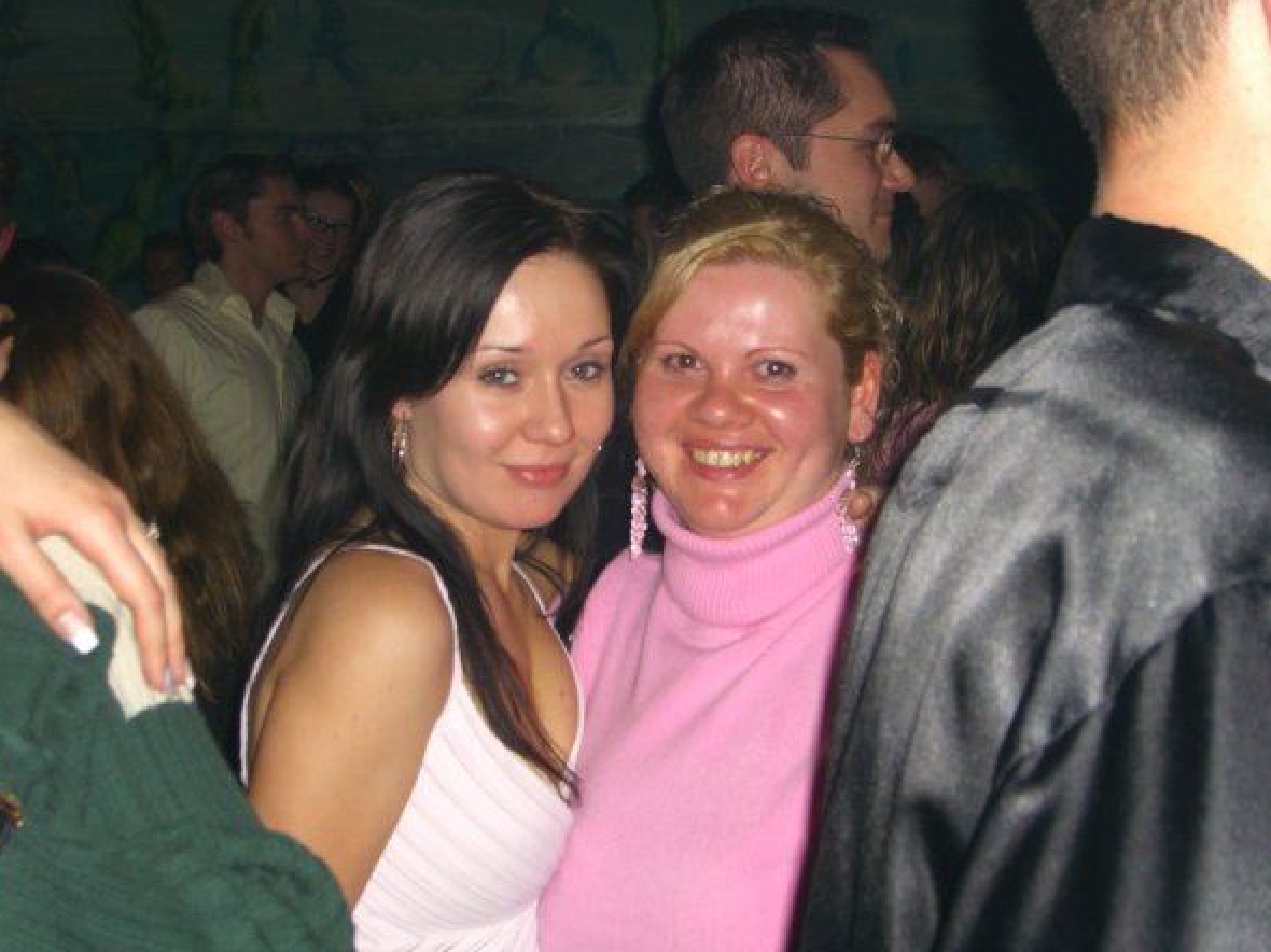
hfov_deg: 33.2
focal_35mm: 58
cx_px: 631
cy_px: 472
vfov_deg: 25.2
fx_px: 2129
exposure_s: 1/60
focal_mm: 11.8
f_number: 3.6
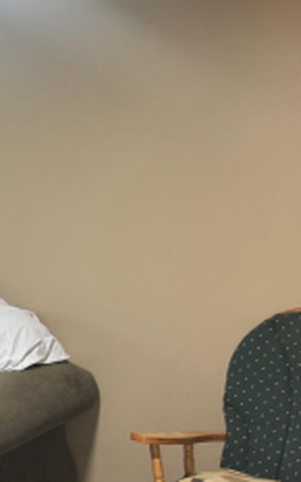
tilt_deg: -8.4
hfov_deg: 15.6
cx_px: -221
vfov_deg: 28.2
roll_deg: +0.2
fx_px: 958
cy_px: 251
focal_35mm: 73
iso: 250
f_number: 1.78
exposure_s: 1/60
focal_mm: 6.76
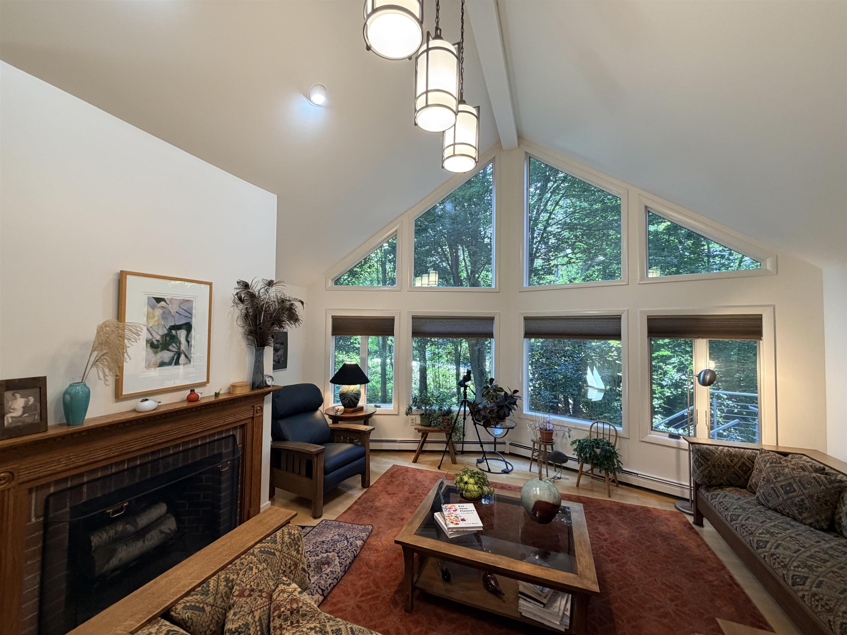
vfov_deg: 85.7
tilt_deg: +2.8
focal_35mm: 14
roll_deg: +0.4
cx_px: 424
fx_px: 343
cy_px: 318
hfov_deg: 102.1
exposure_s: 1/120
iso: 250
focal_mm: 2.22
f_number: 2.2
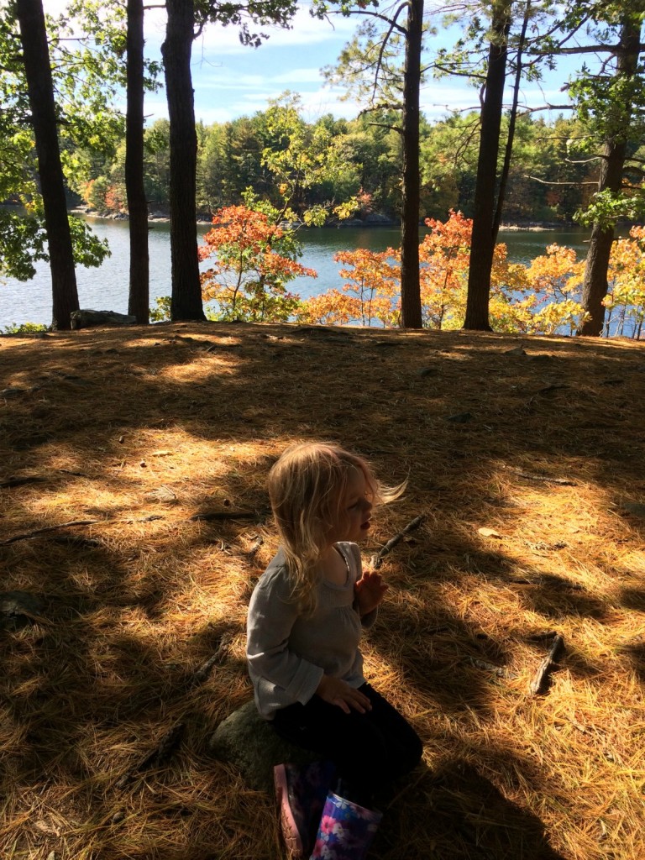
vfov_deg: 61.7
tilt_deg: -19.1
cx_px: 322
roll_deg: -0.2
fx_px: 720
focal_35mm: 29
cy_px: 430
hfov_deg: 48.2
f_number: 2.2
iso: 32
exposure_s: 1/570
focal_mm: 4.15
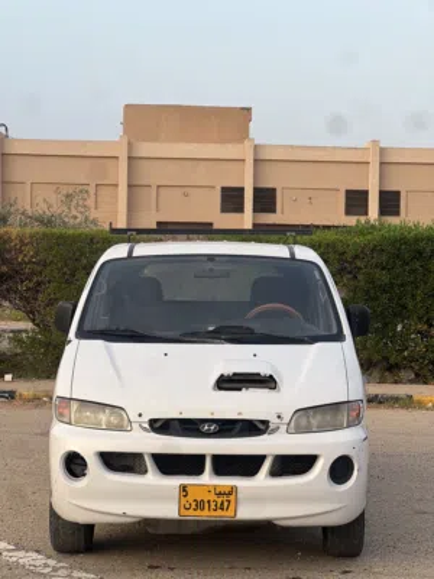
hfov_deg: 19.1
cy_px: 290
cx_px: 217
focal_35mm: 77
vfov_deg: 25.3
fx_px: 1287
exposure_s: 1/121
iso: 32
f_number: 2.8
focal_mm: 9
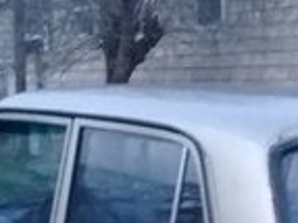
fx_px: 1230
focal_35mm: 143
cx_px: 265
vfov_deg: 9.8
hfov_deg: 13.7
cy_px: 416
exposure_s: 1/17
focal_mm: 3.3
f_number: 2.2
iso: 500
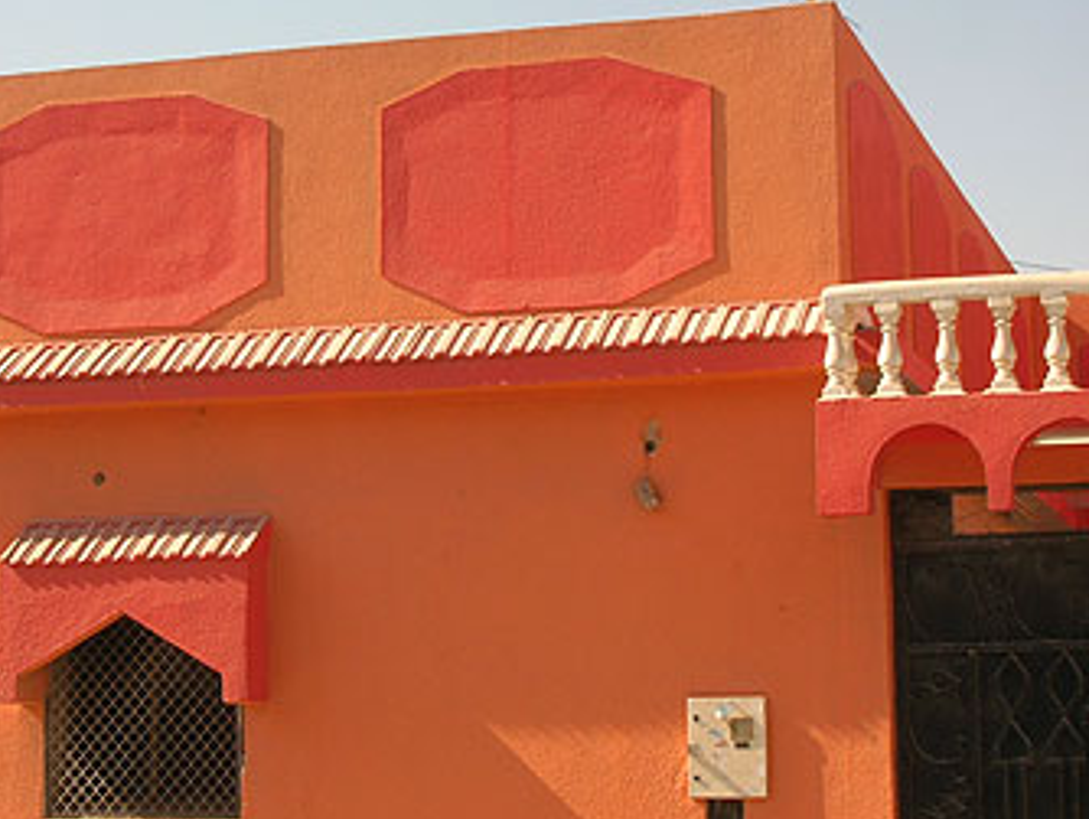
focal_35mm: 89
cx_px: 365
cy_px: 336
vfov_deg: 16.6
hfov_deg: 21.9
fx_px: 2802
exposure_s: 1/160
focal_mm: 11
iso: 50
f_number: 6.4
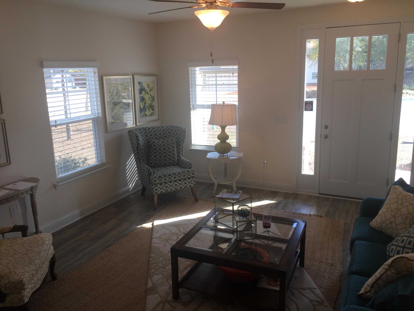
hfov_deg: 61.7
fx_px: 347
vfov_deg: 48.2
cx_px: 207
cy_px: 156
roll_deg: +1.0
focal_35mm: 29
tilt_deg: -11.8
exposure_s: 1/120
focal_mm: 4.15
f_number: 2.2
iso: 32
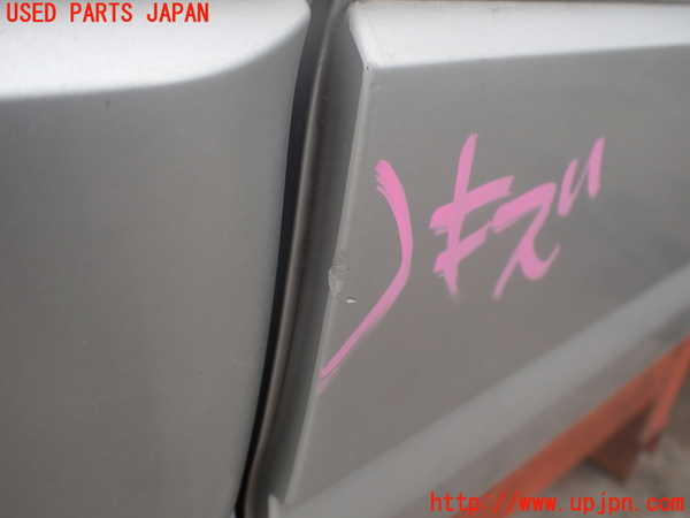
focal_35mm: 30
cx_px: 345
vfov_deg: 46.8
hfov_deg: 60.0
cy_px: 259
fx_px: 598
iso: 100
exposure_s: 1/200
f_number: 2.3
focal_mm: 5.4
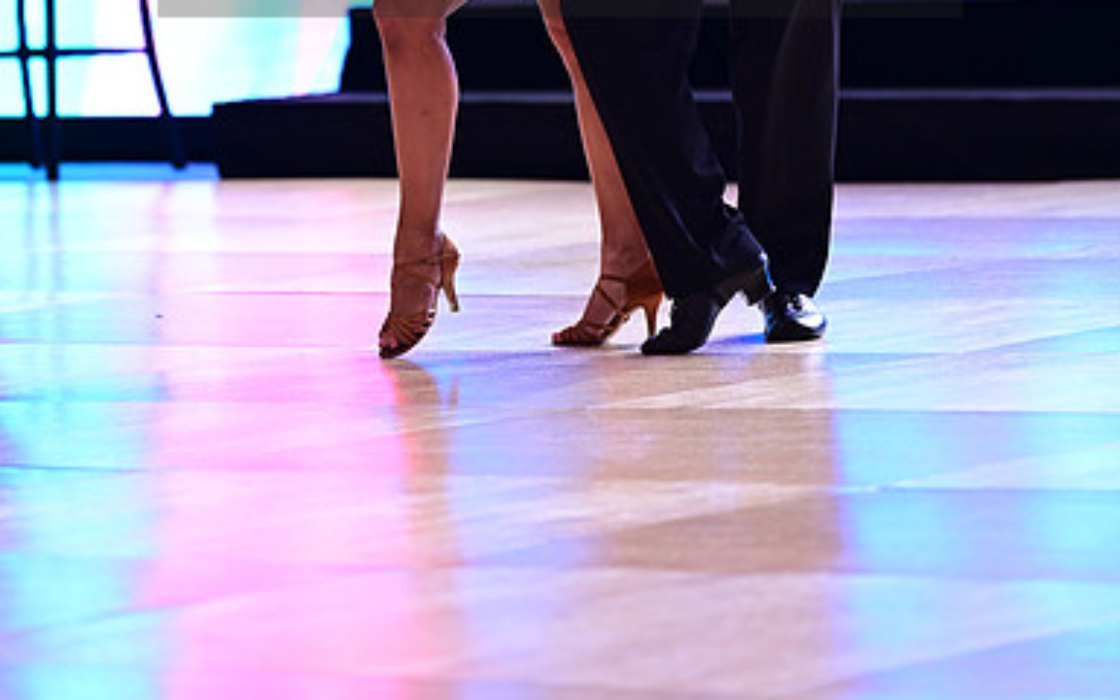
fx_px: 9401
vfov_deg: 4.3
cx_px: 560
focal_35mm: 308
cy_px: -79
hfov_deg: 6.8
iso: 1600
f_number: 3.5
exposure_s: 1/250
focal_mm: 200
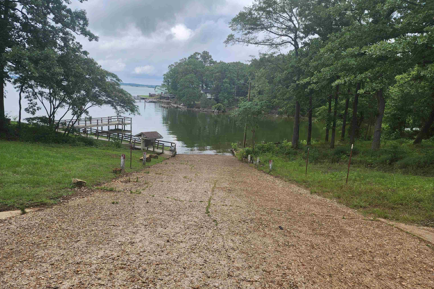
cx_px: 216
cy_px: 153
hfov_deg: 73.7
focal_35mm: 24
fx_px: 289
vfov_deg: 53.1
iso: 12
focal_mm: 6.4
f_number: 1.8
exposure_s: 1/560
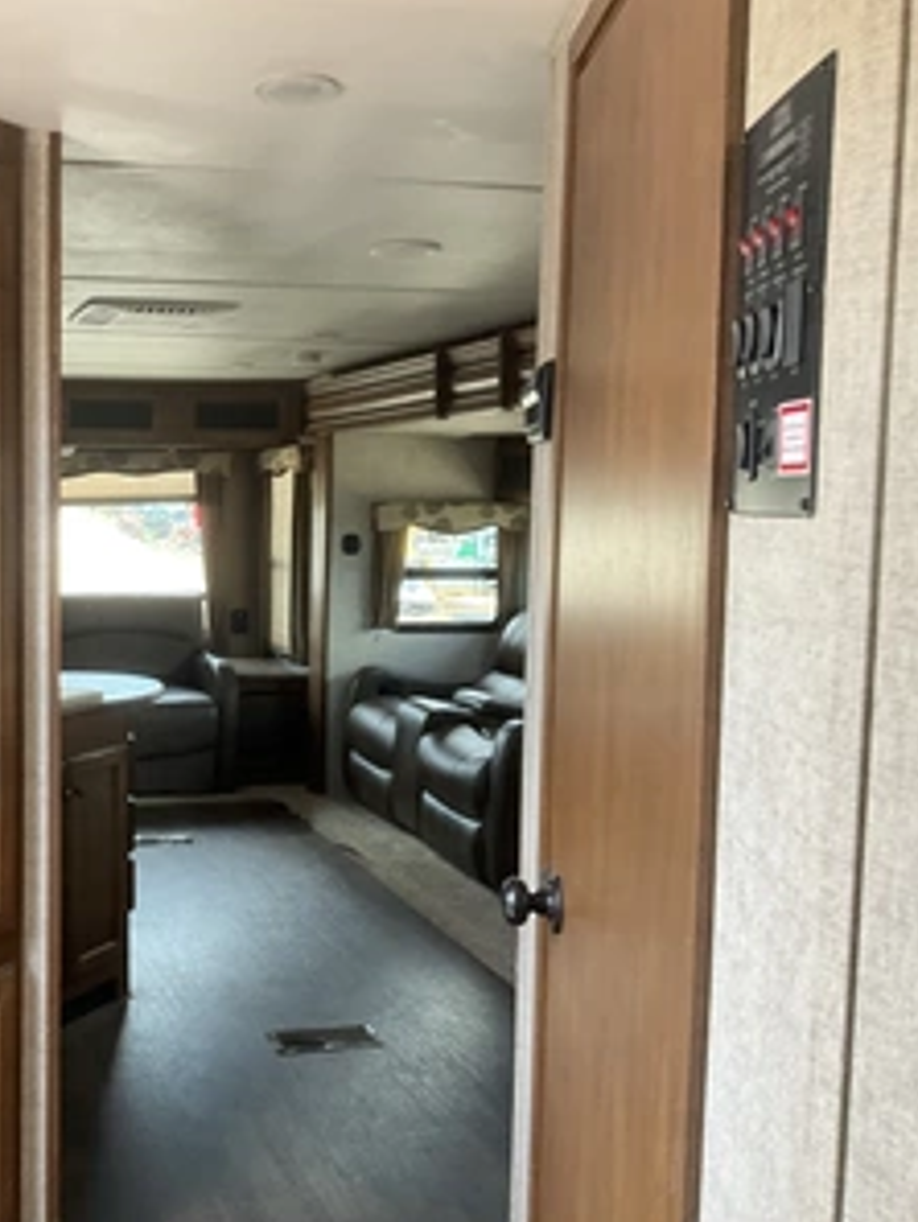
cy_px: 613
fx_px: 1378
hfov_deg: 35.5
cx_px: 169
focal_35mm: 39
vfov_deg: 47.8
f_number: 1.8
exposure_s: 1/60
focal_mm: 3
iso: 64
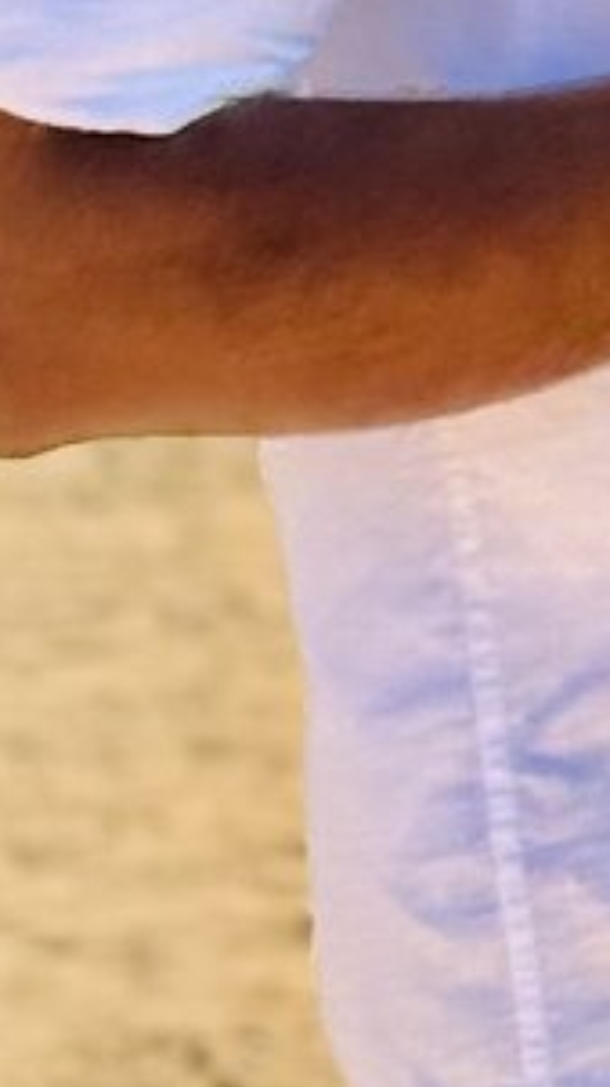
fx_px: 8005
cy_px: -1138
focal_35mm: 278
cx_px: 1747
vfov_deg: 7.4
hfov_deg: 4.2
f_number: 1.78
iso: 64
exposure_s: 1/5848
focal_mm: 6.76
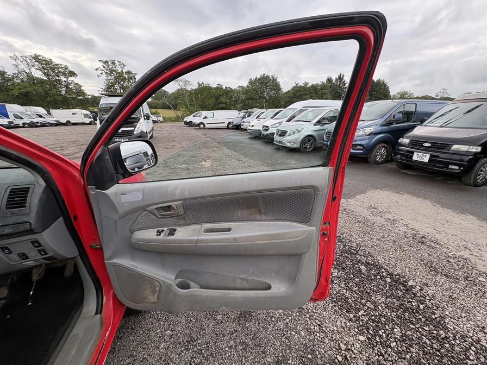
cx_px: 244
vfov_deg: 85.7
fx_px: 197
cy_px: 182
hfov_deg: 102.1
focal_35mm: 14
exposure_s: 1/191
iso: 40
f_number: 2.2
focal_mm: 2.22
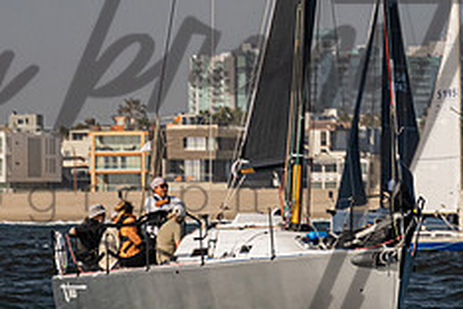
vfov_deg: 2.0
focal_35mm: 678
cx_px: 243
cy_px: 2
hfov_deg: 3.0
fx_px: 8719
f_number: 6.3
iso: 400
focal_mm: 200
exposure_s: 1/1600
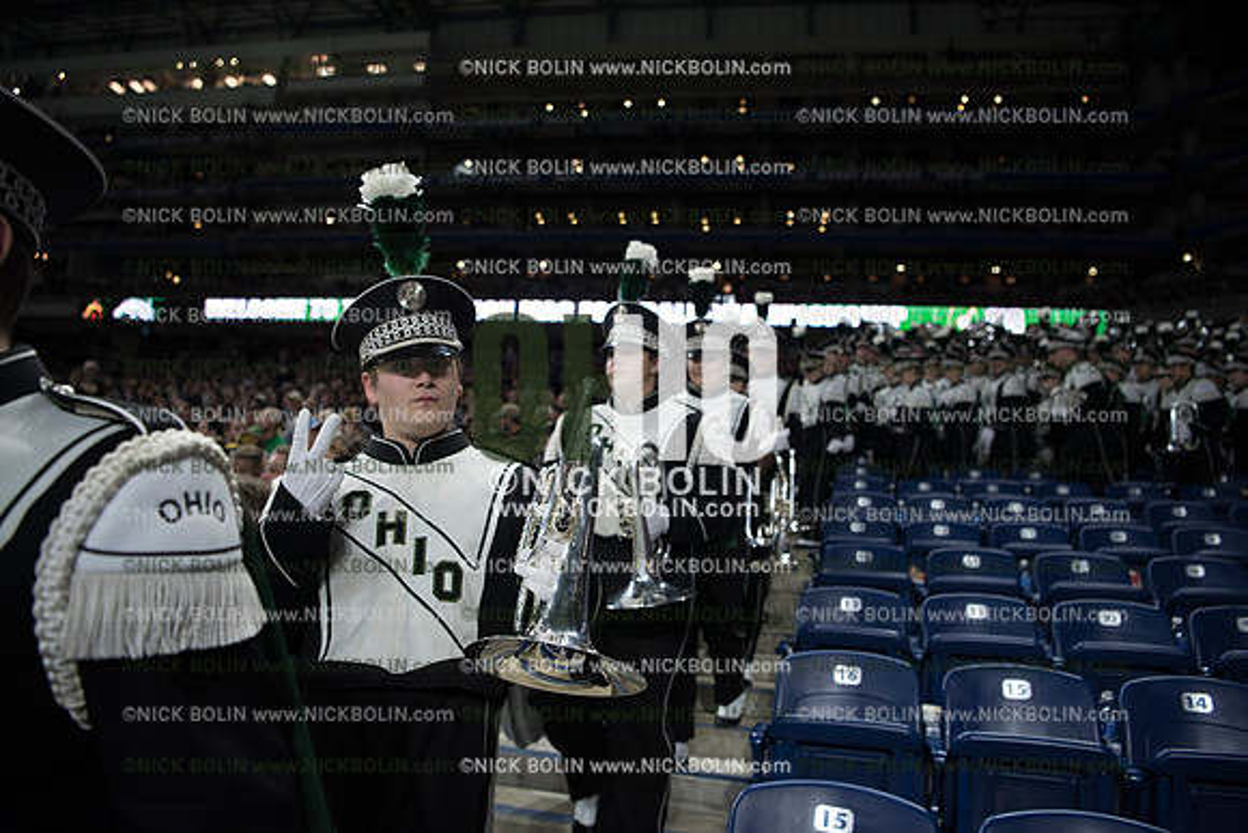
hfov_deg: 73.7
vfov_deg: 53.2
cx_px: 624
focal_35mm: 24
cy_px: 416
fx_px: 832
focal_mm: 24
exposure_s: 1/640
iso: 1250
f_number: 2.8
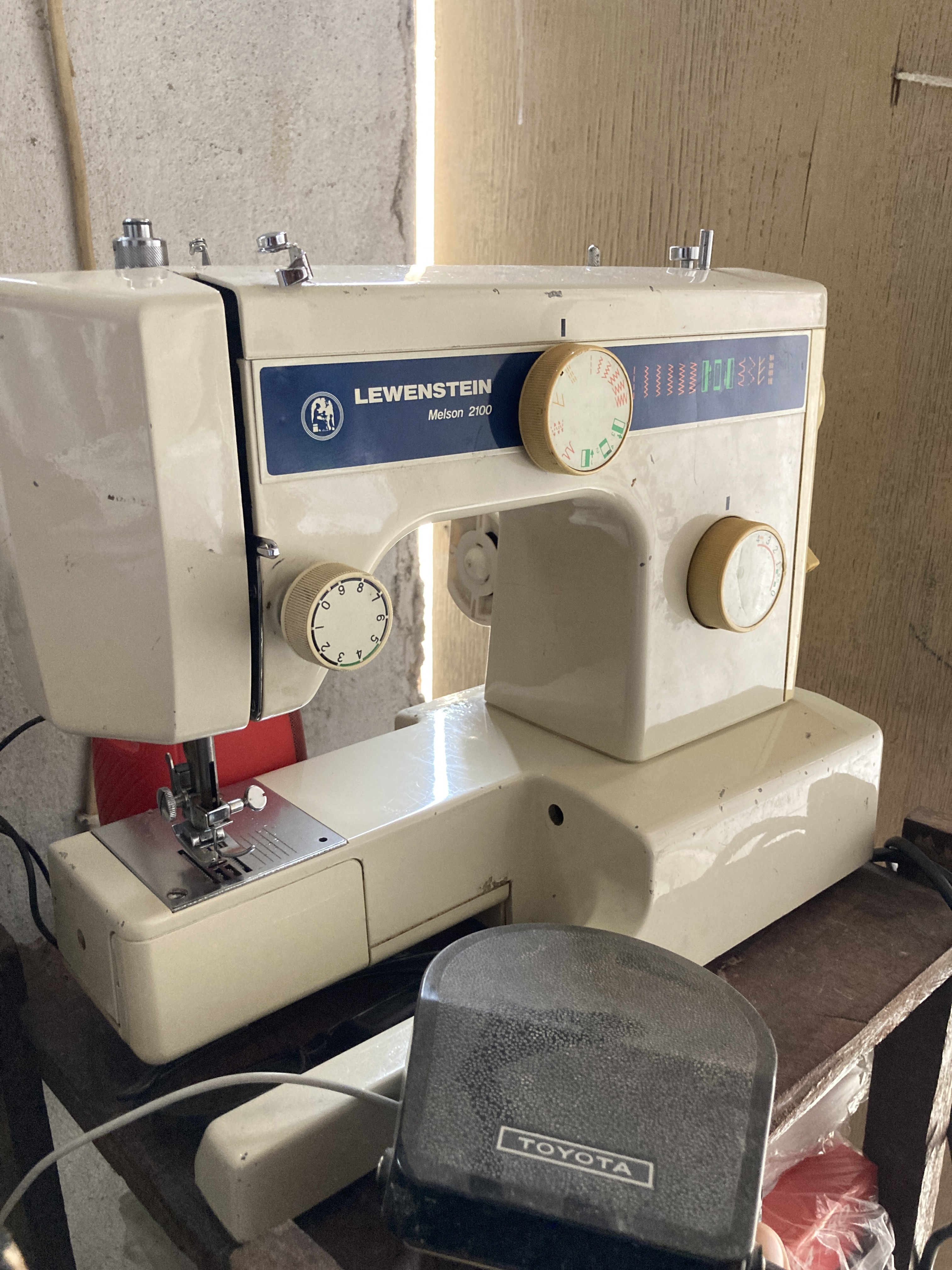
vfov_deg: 63.4
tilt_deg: -17.7
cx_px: 476
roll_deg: +0.0
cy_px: 635
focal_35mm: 28
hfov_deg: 49.7
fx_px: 1027
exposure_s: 1/40
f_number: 1.8
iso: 400
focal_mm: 3.99
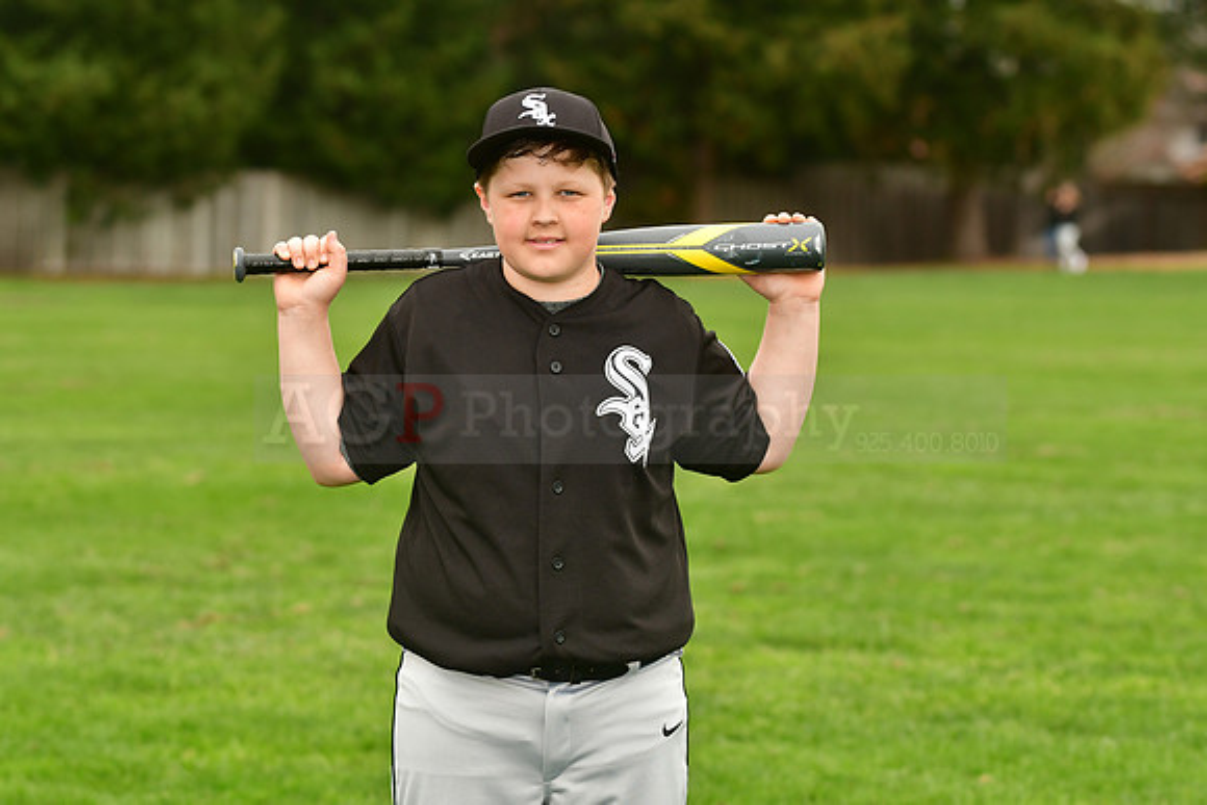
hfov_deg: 14.0
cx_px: 604
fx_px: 4930
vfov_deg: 9.3
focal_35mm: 147
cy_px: 402
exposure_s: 1/1000
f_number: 4
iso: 320
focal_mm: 98
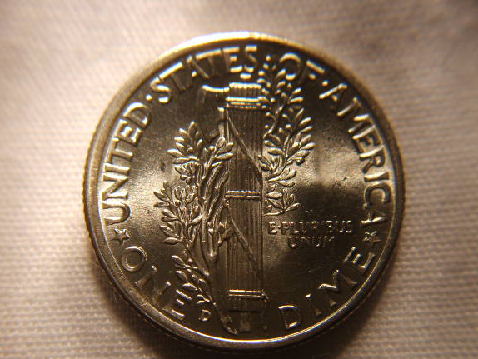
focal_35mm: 39
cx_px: 245
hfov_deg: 47.8
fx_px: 539
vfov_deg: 36.8
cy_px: 195
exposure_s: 1/500
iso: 50
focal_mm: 5.8
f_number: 2.8
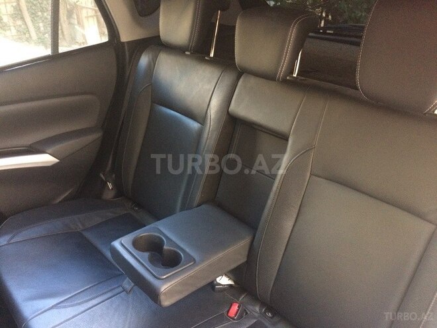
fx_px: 366
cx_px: 218
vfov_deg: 48.2
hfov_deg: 61.7
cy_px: 164
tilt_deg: -31.3
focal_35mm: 29
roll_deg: -1.1
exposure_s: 1/17
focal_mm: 4.15
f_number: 2.2
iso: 400
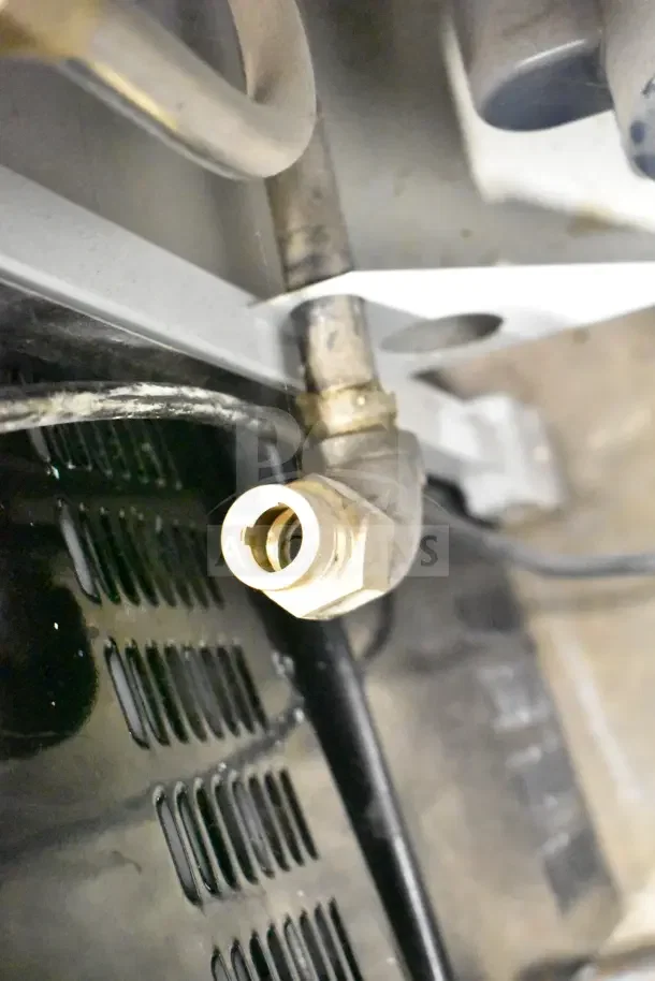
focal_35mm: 48
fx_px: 1309
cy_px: 490
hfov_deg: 28.1
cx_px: 328
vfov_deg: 41.1
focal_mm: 32
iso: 25600
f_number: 4.5
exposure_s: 1/15
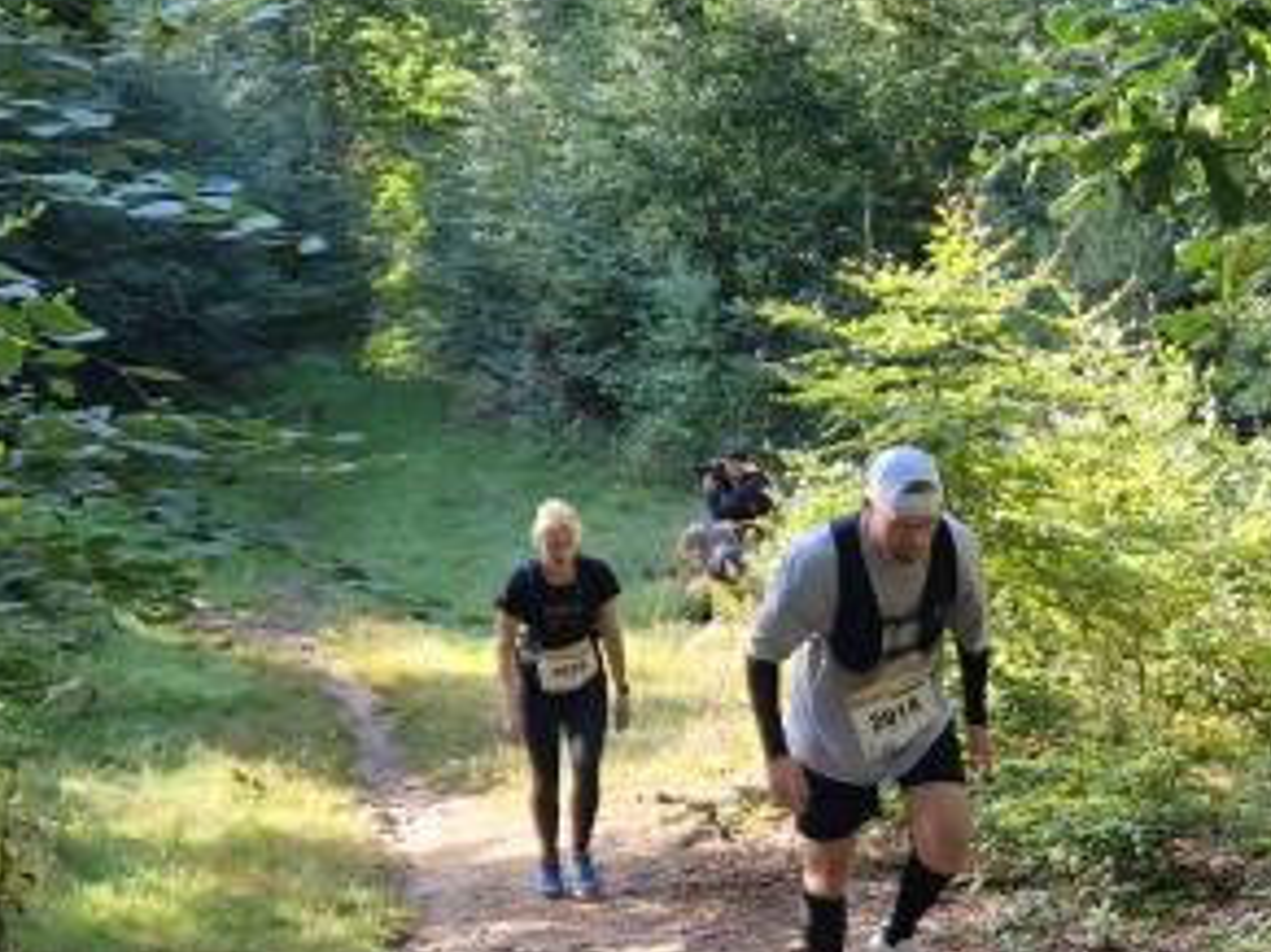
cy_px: 729
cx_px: 1227
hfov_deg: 23.8
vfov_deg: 18.5
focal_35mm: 79
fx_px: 2899
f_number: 1.8
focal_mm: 5.4
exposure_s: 1/180
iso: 80
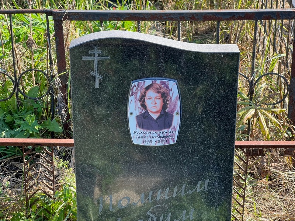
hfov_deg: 25.3
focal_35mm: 77
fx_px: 656
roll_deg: -0.6
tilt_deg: -24.2
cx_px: 148
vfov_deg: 19.1
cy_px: 110
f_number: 2.8
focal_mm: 9
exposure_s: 1/104
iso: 32
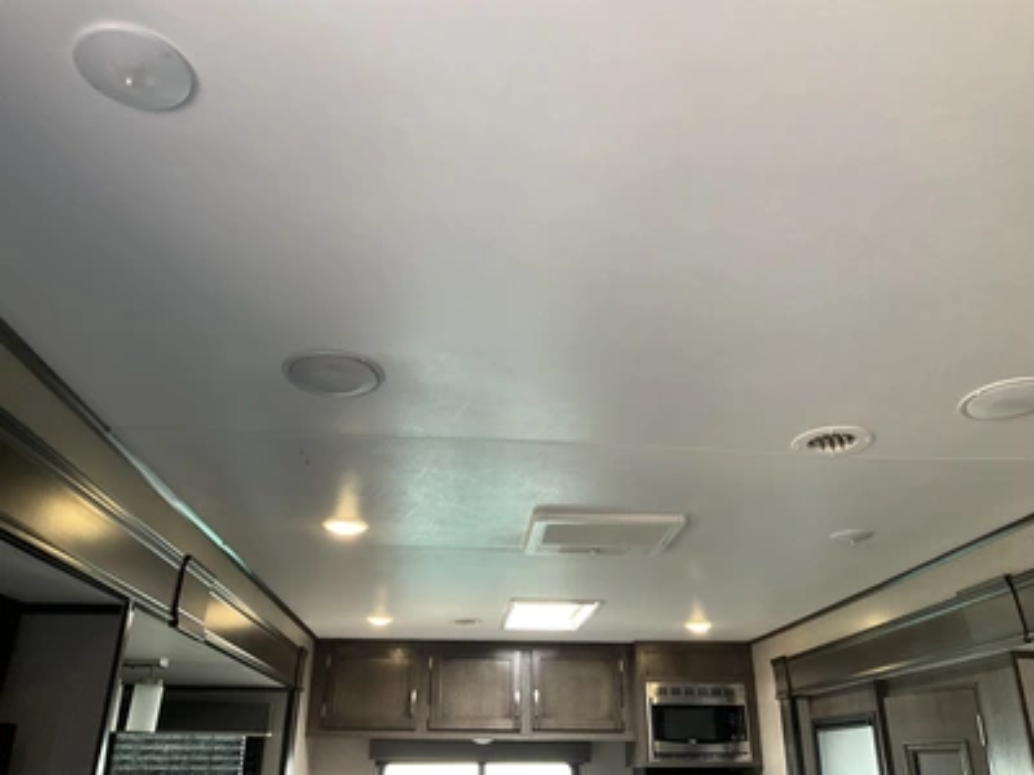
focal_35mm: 29
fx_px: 866
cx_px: 517
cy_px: 388
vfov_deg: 48.2
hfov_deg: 61.7
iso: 80
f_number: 1.8
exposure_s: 1/60
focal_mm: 3
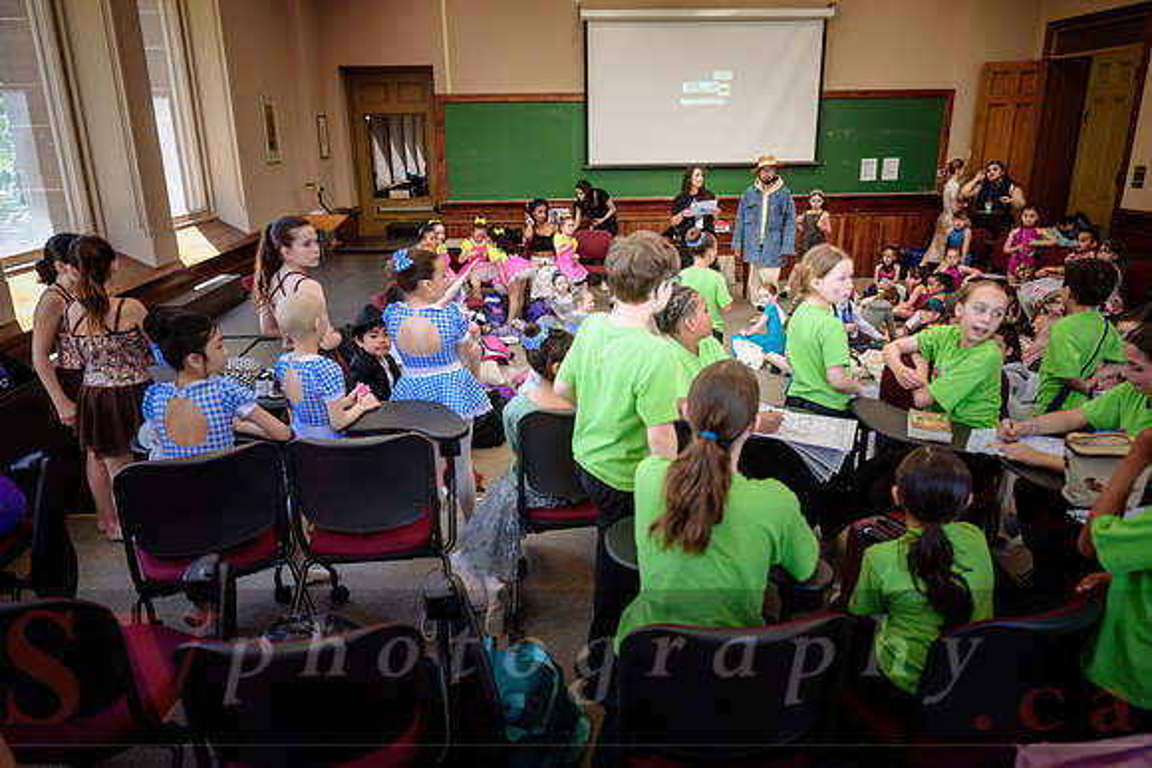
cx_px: 576
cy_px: 384
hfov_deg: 73.3
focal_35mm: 24
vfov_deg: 52.8
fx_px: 775
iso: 500
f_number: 2.8
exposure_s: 1/200
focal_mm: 24
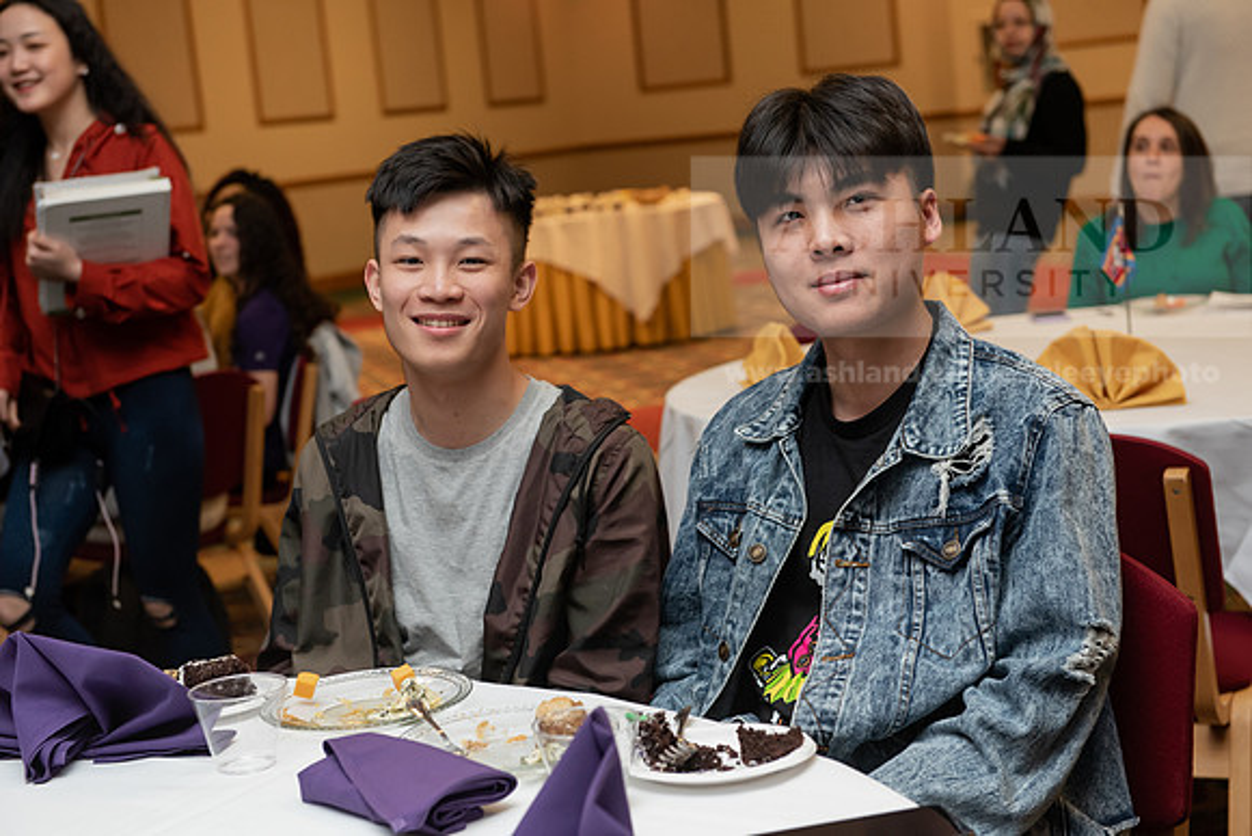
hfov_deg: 32.4
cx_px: 626
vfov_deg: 21.9
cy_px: 418
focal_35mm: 62
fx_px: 2157
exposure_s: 1/160
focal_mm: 62
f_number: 5
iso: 2000
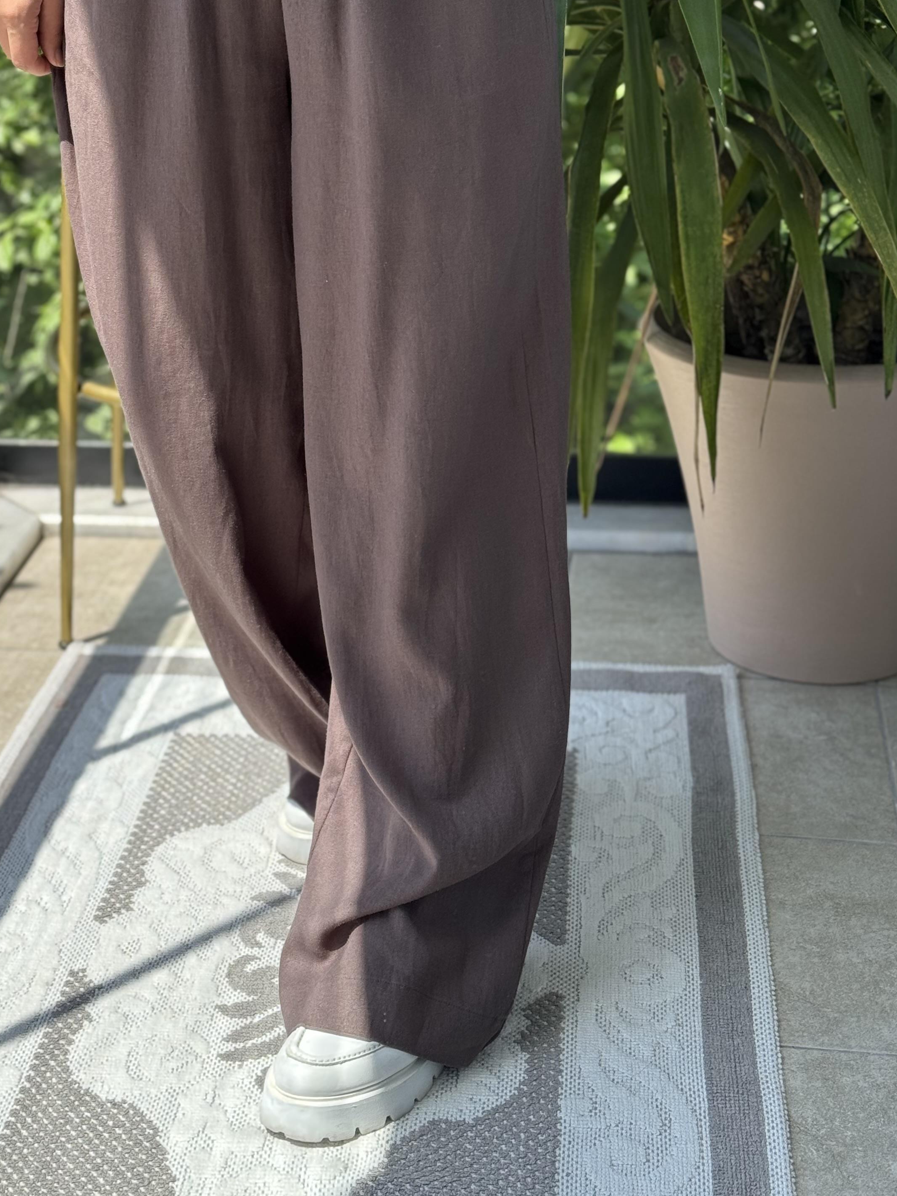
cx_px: 300
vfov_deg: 28.3
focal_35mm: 68
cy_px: 368
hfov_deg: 21.5
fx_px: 2349
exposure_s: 1/399
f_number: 1.78
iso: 64
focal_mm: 6.76
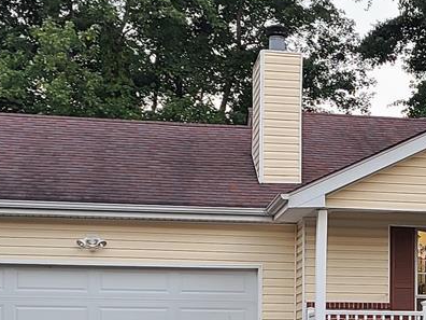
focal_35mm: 105
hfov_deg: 17.9
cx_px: 500
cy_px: 320
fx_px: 1292
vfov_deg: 13.9
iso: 80
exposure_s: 1/60
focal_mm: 5.4
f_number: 1.8
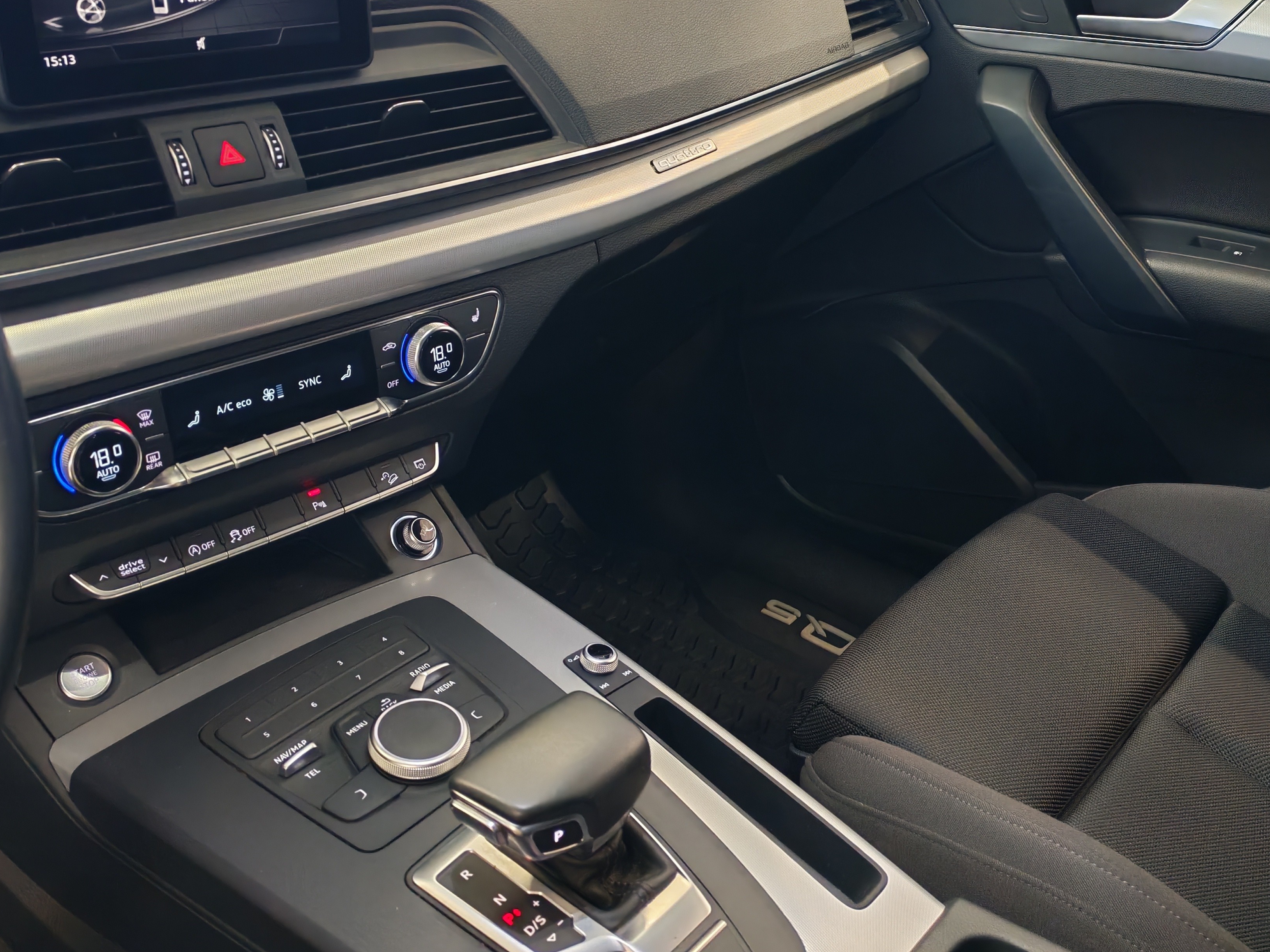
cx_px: 633
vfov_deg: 36.8
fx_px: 1431
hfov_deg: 47.9
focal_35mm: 39
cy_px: 410
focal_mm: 6.12
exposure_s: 1/100
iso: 1250
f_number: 1.9
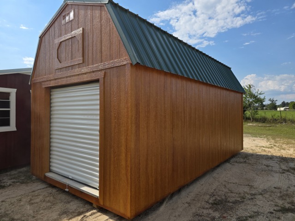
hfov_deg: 73.9
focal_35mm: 23
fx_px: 196
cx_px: 148
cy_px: 110
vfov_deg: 58.9
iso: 80
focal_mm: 6.3
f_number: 1.7
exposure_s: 1/7333
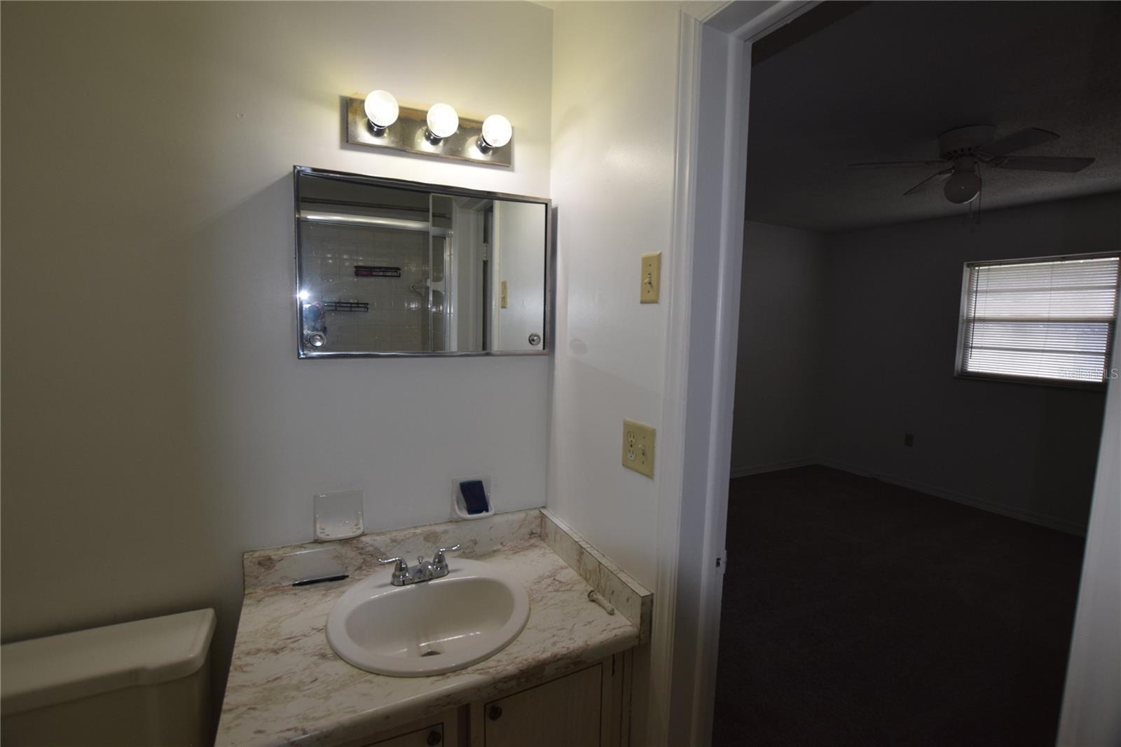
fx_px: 467
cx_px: 560
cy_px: 374
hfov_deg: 100.4
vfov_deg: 77.3
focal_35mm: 15
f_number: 5.6
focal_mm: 10
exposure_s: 1/125
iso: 500
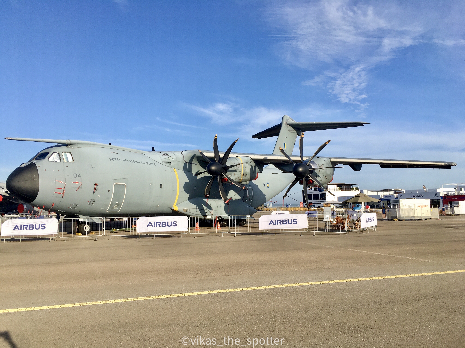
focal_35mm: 29
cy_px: 174
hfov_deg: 61.7
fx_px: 390
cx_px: 232
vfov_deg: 48.2
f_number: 2.2
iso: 25
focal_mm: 4.15
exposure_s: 1/1748
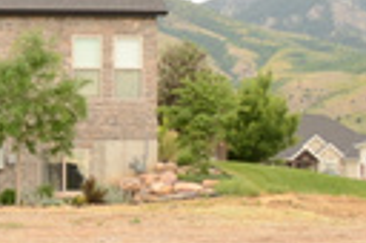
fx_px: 1371
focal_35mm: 135
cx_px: -174
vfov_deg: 10.1
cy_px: 166
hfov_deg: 14.3
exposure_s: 1/500
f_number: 3.5
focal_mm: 18
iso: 250
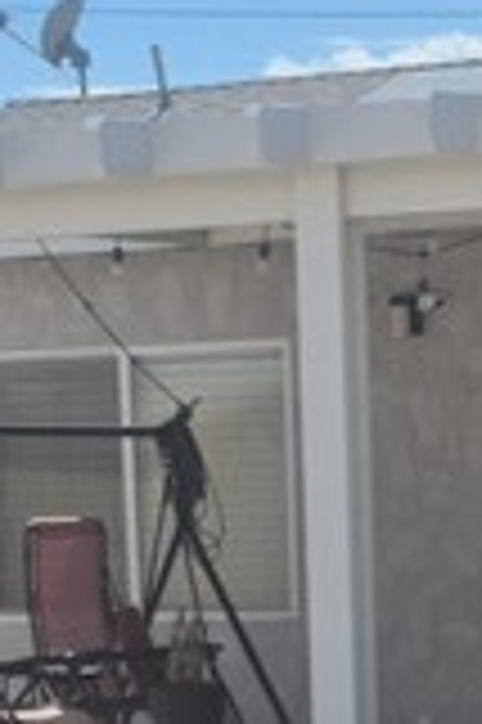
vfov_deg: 11.6
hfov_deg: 8.9
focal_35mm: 152
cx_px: 496
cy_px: 1628
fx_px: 3059
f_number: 1.8
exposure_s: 1/2488
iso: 25
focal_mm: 5.4
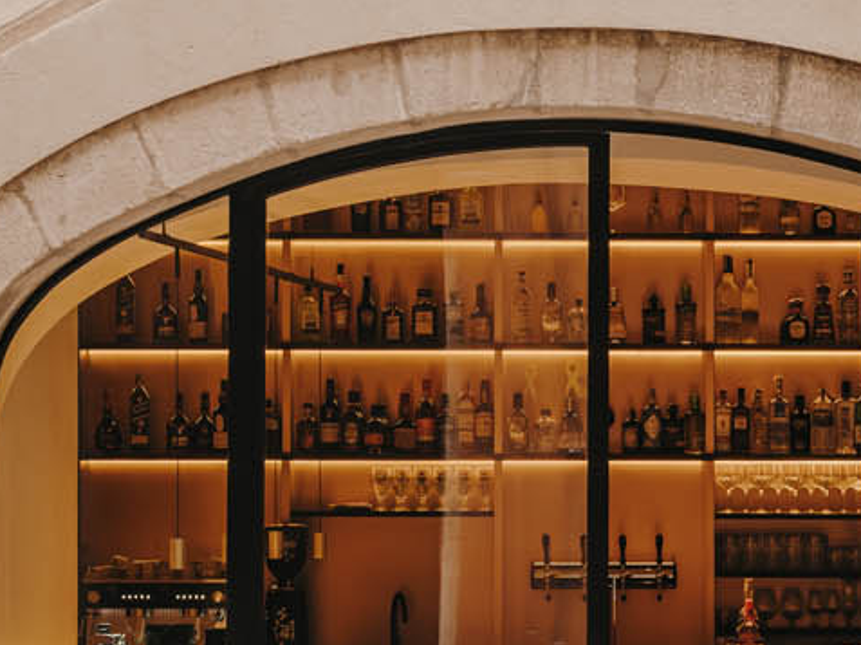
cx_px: 836
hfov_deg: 9.2
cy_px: 426
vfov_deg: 6.9
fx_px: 5319
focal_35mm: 214
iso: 1250
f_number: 7.1
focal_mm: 42.5
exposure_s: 1/40
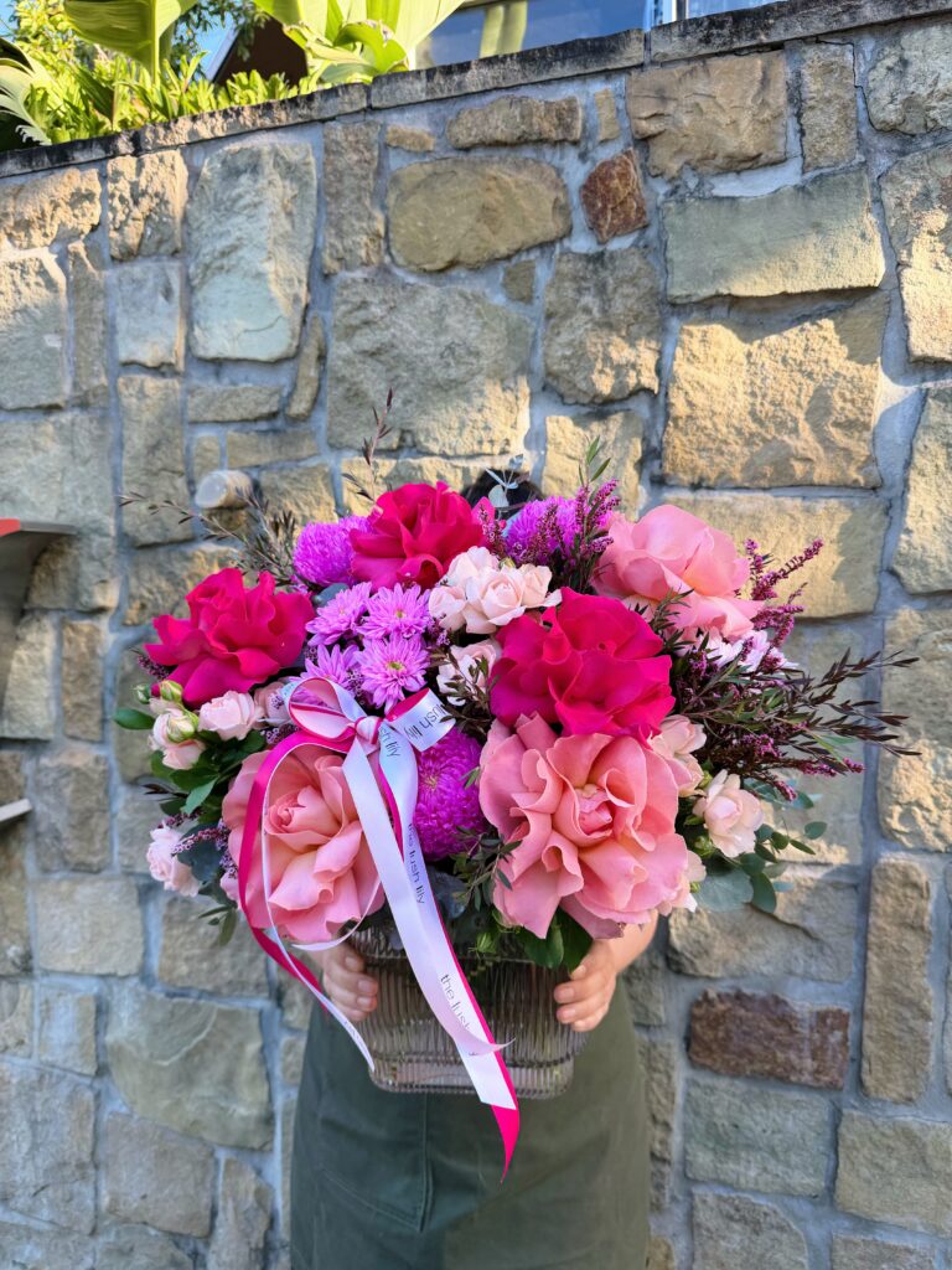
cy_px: 635
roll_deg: -2.6
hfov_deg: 56.8
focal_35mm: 24
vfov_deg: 71.6
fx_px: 880
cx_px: 476
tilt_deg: -2.9
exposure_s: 1/363
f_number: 1.78
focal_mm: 6.76
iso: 80
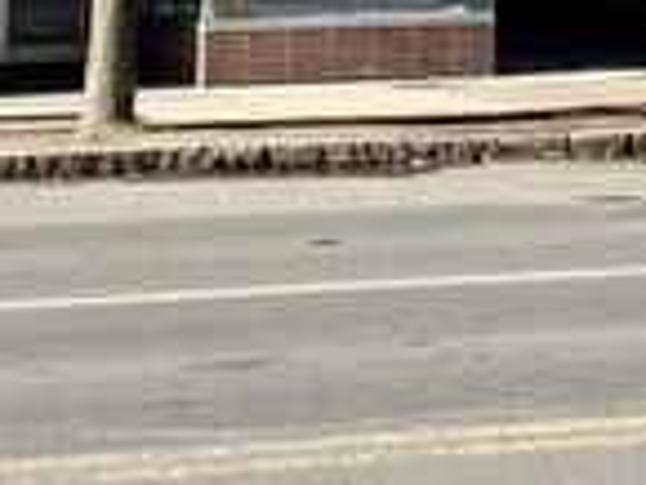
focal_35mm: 184
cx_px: 677
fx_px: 3437
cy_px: -543
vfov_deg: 7.7
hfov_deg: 10.6
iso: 25
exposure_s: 1/856
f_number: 1.8
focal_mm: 4.25
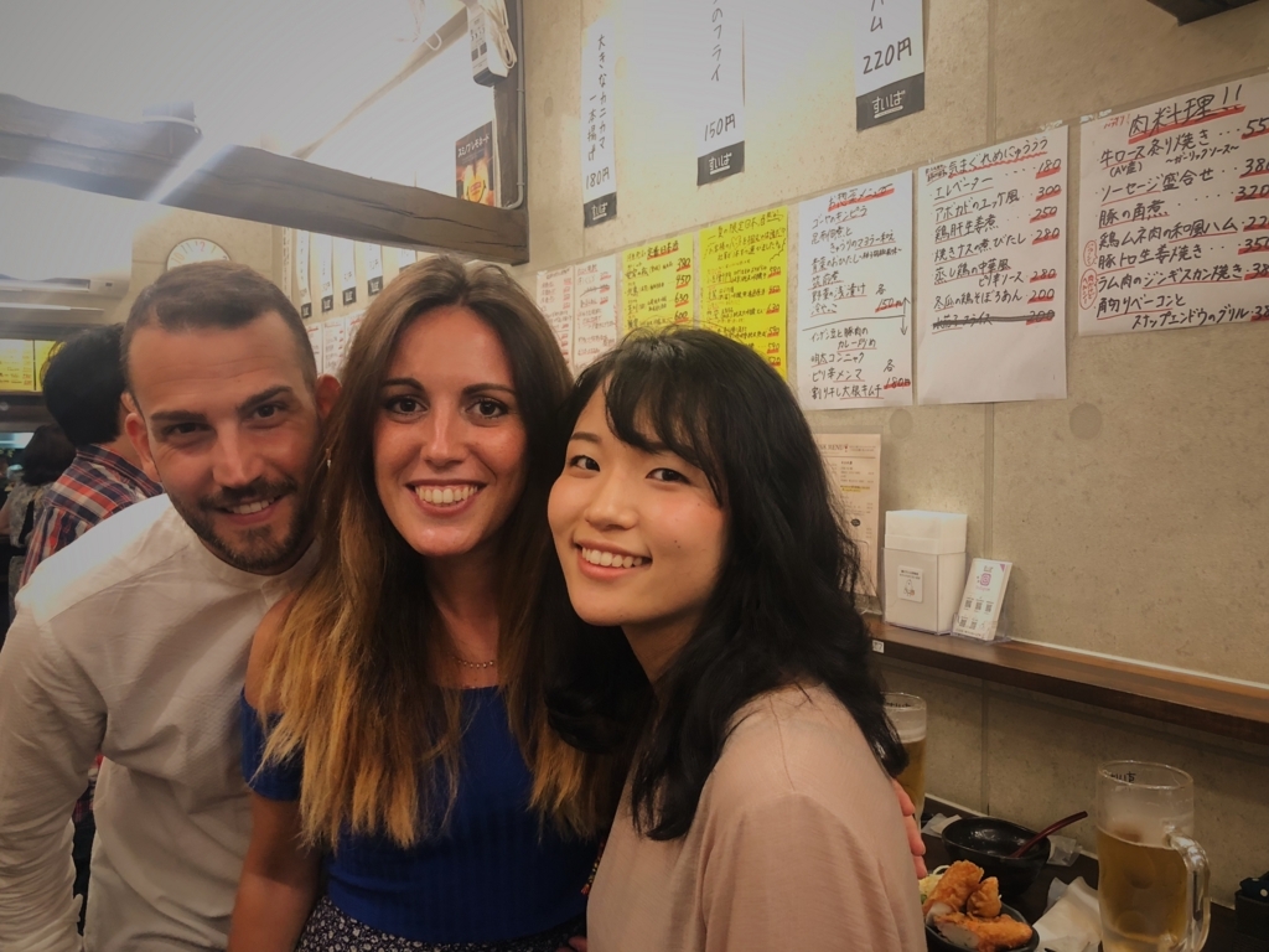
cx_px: 634
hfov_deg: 61.7
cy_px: 476
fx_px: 1063
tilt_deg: -2.6
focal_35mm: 29
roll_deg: -0.4
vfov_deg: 48.2
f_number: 1.8
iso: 50
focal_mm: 3.99
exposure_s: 1/15
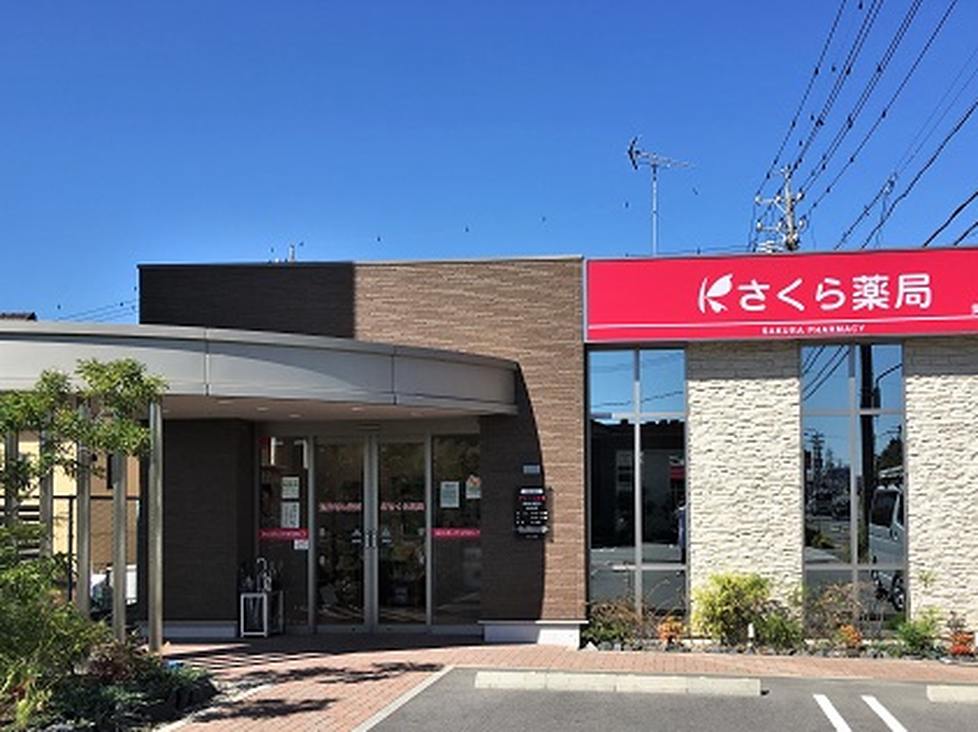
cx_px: 517
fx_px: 932
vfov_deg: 42.8
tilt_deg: +0.5
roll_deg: +0.3
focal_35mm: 33
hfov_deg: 55.3
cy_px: 408
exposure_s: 1/1672
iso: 25
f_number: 2.2
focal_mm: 4.15
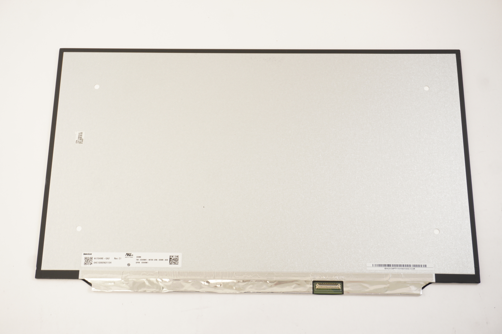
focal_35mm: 50
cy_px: 167
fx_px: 690
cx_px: 251
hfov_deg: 40.0
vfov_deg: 27.2
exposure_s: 1/13
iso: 320
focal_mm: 33
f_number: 5.6
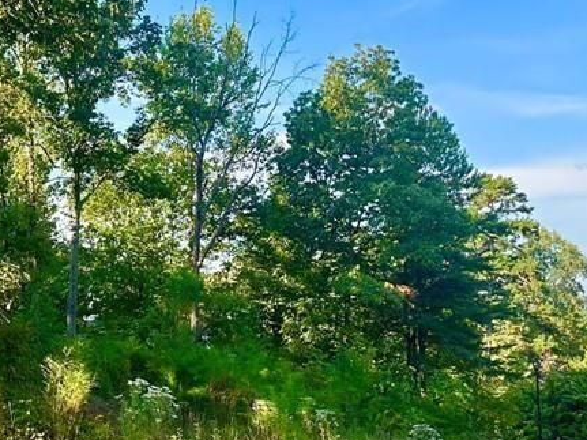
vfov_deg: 25.6
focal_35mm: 57
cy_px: 240
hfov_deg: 31.4
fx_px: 966
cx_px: 8
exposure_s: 1/803
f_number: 1.78
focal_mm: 6.86
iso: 80
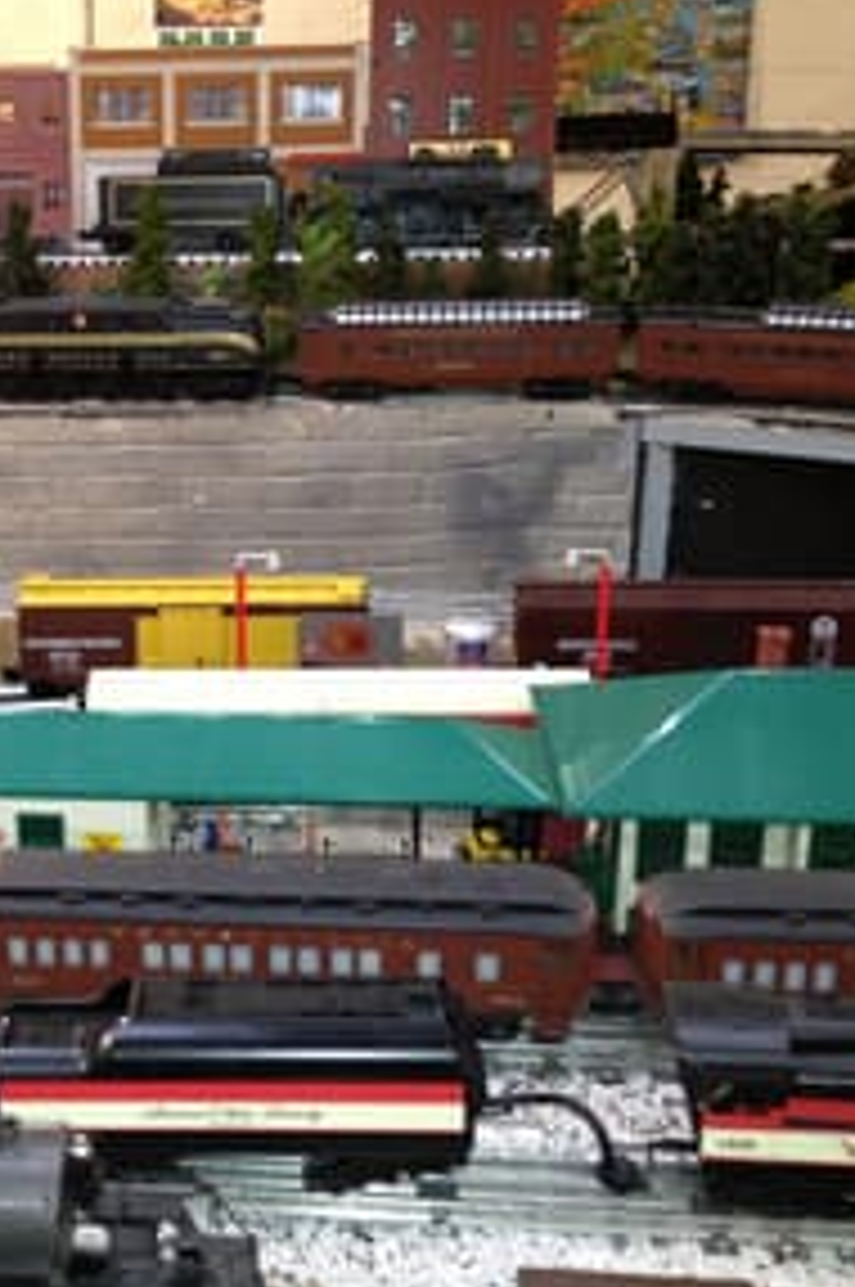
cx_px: 158
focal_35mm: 51
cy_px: 648
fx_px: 1821
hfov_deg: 25.9
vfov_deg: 38.9
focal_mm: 4.28
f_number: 2.4
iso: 160
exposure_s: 1/20
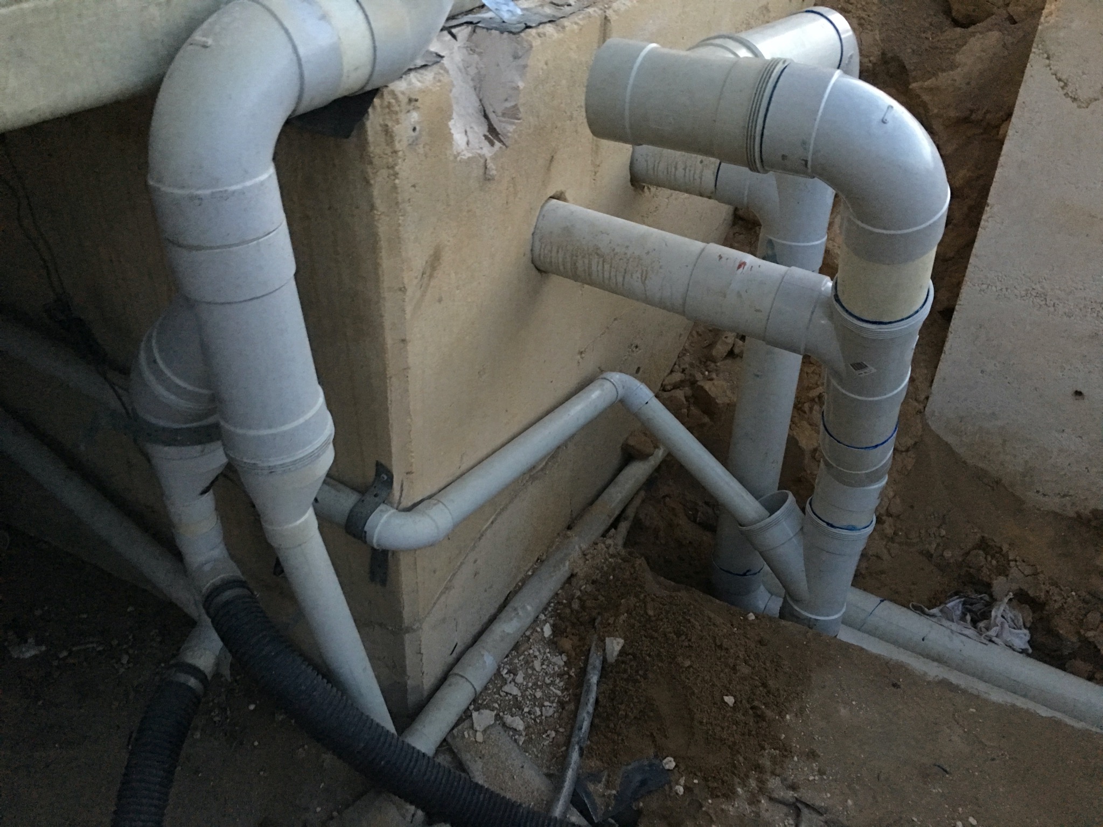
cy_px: 414
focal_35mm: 29
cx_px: 552
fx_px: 924
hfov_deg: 61.7
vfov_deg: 48.2
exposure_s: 1/4
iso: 250
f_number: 2.2
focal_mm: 4.15
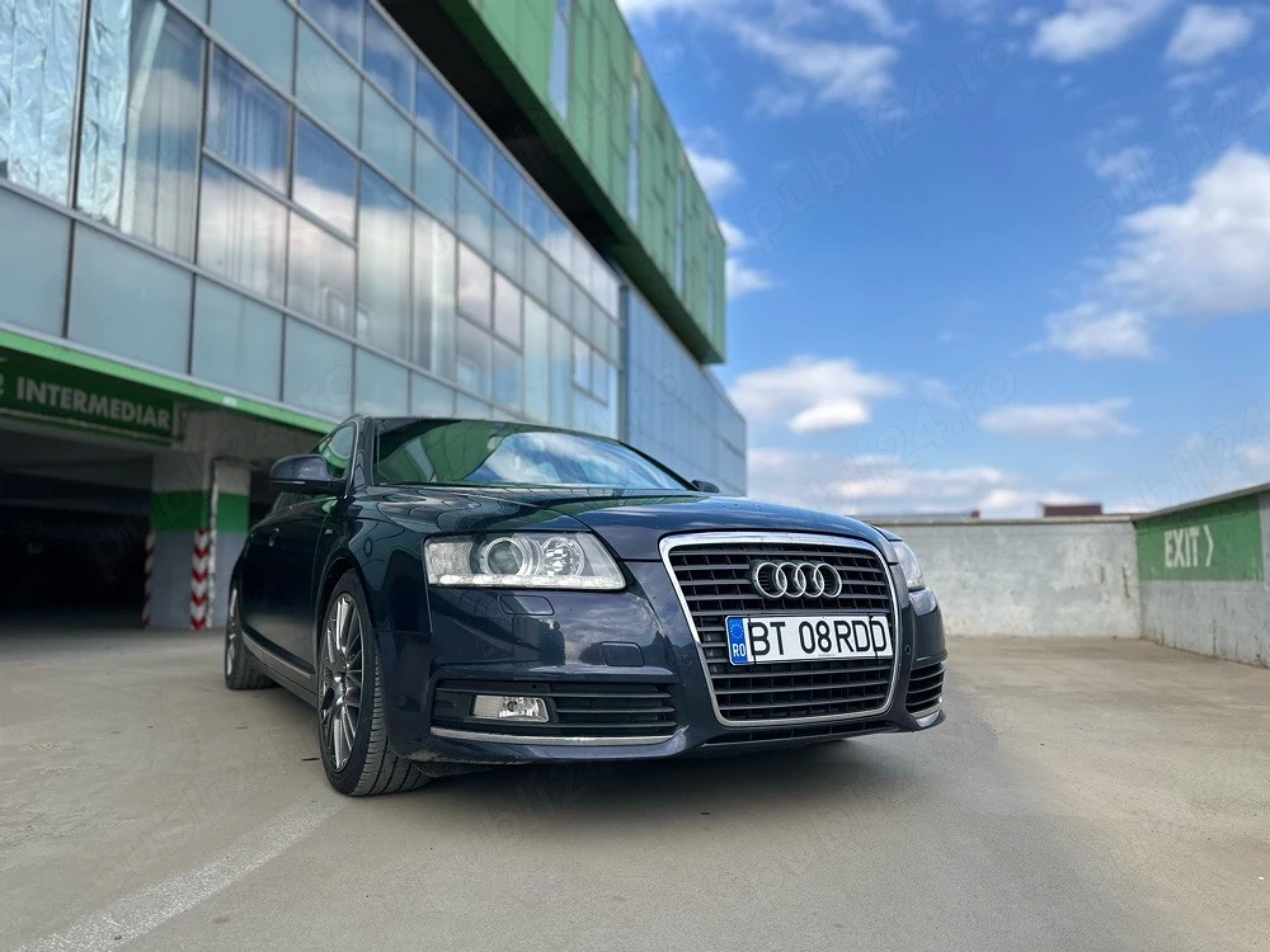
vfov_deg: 56.8
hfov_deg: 71.6
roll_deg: +0.4
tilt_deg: +5.6
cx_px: 635
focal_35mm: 24
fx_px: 881
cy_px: 476
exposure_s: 1/1289
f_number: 1.78
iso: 80
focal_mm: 6.86
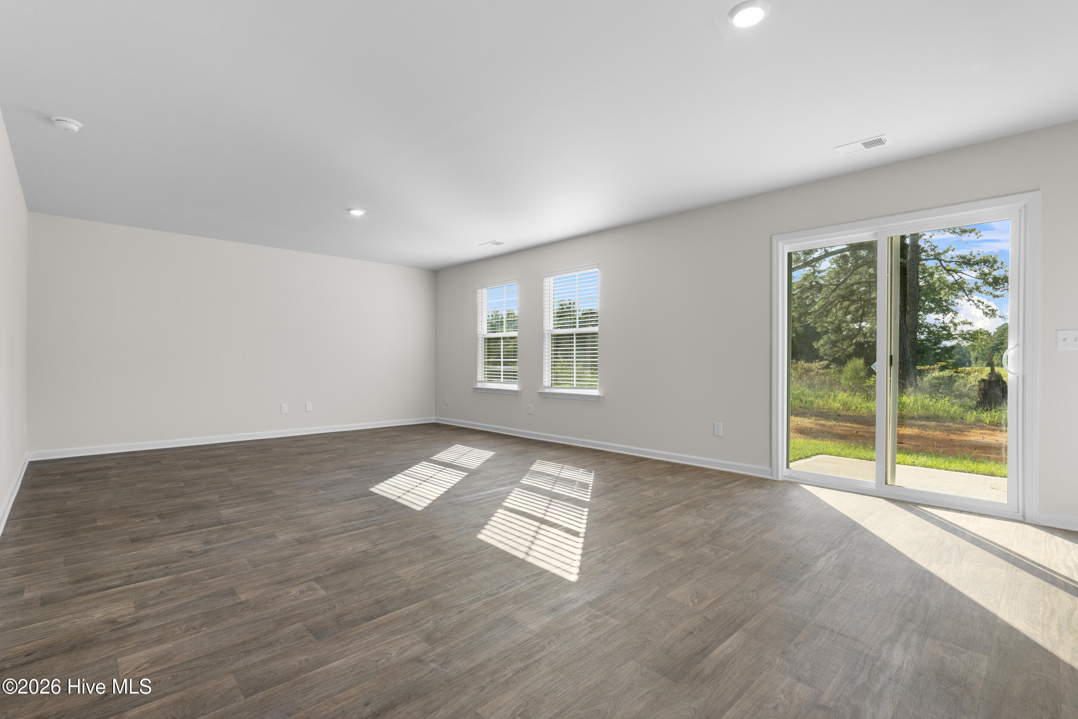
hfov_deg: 95.0
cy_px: 360
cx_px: 539
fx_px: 494
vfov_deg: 72.1
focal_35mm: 16
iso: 200
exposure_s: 1/15
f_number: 6.3
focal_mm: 11
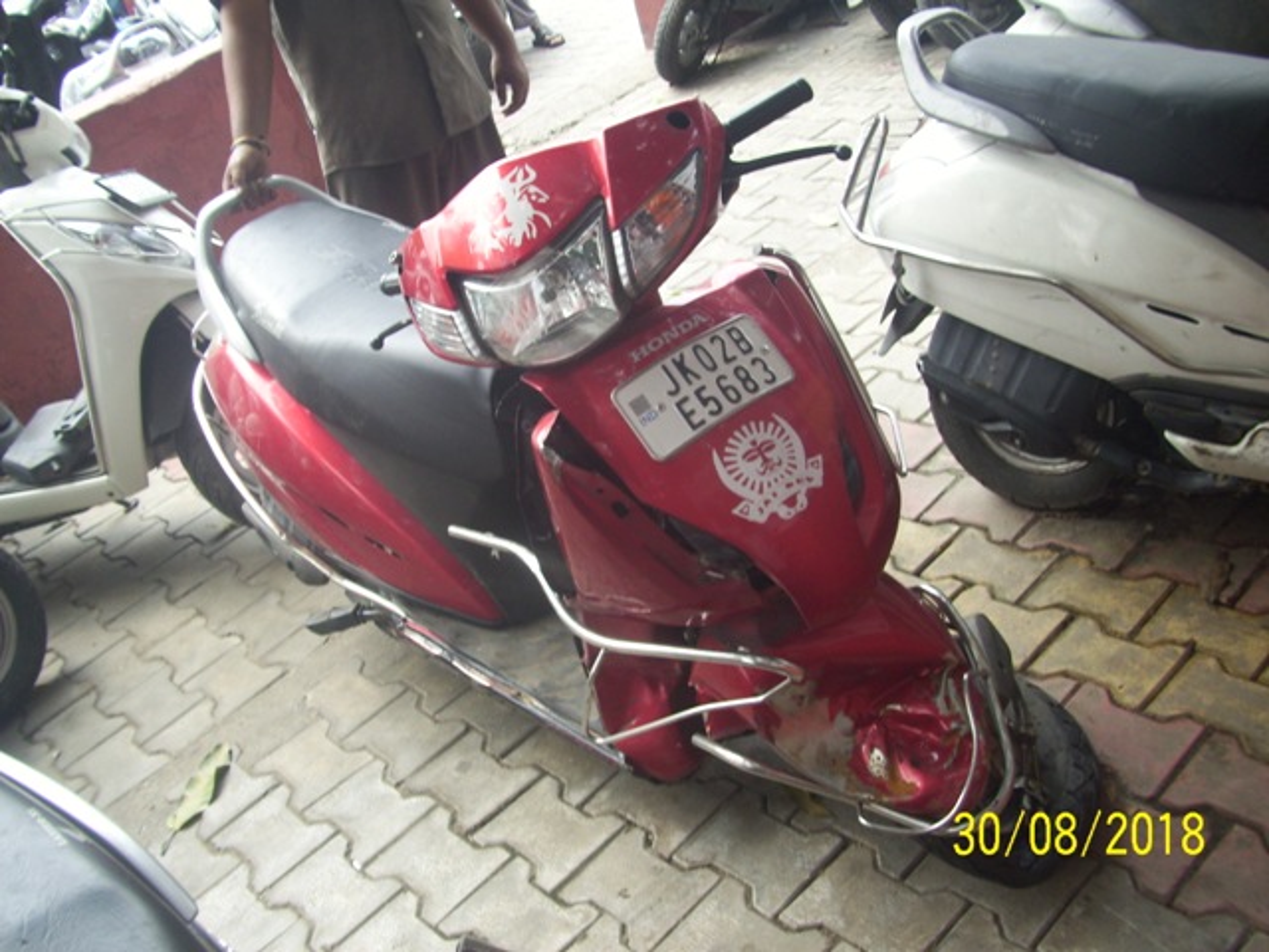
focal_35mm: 34
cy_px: 476
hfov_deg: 54.0
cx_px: 634
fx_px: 1246
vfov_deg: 41.8
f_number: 2.9
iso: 80
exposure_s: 1/100
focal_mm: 5.7
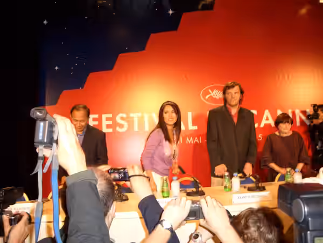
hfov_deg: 55.4
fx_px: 308
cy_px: 122
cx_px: 162
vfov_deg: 42.9
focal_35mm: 33
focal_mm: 7.1
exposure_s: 1/60
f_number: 2.8
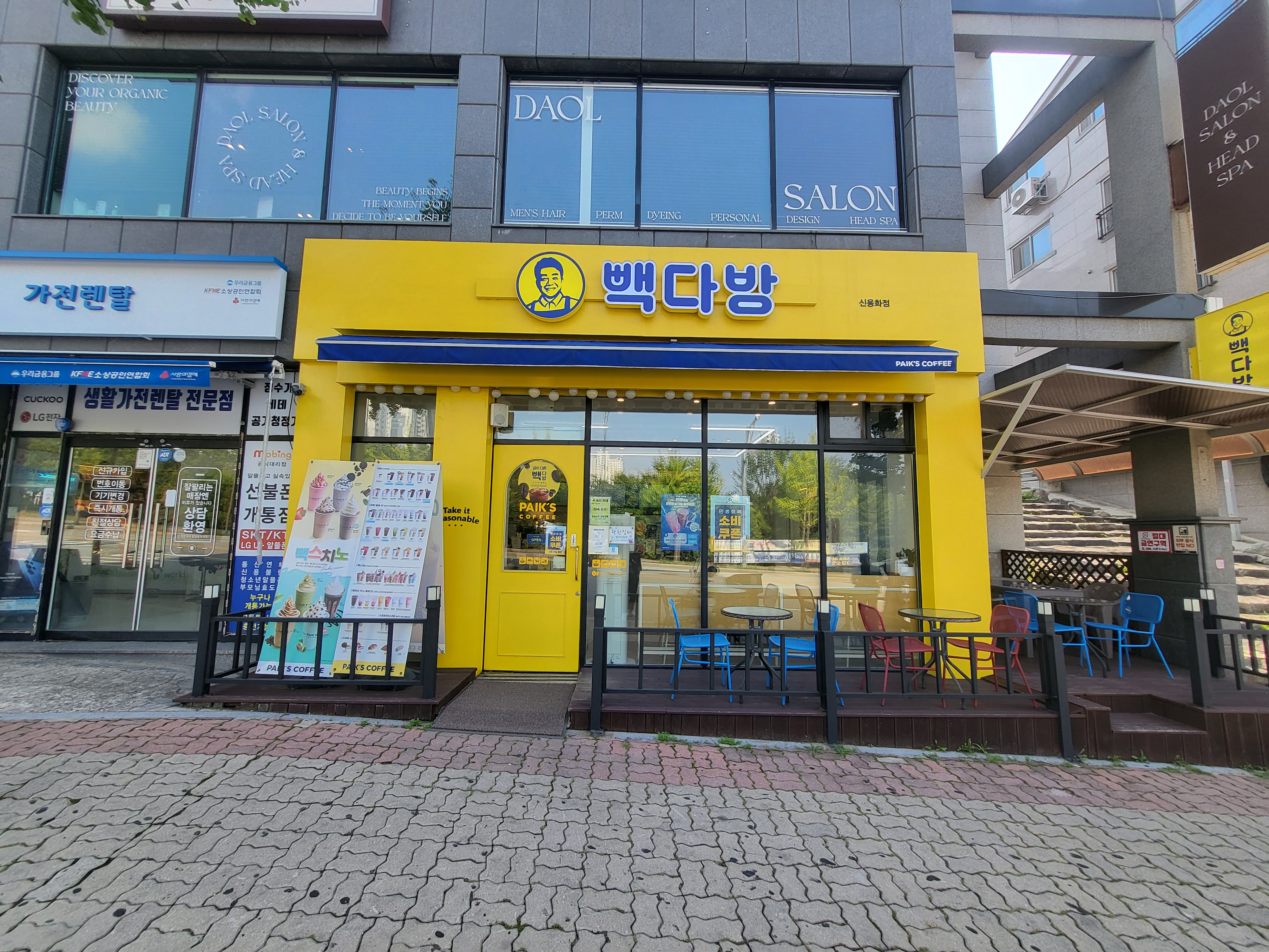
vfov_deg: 89.9
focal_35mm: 13
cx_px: 634
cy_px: 476
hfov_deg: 106.2
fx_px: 477
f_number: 2.2
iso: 32
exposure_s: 1/178
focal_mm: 1.74
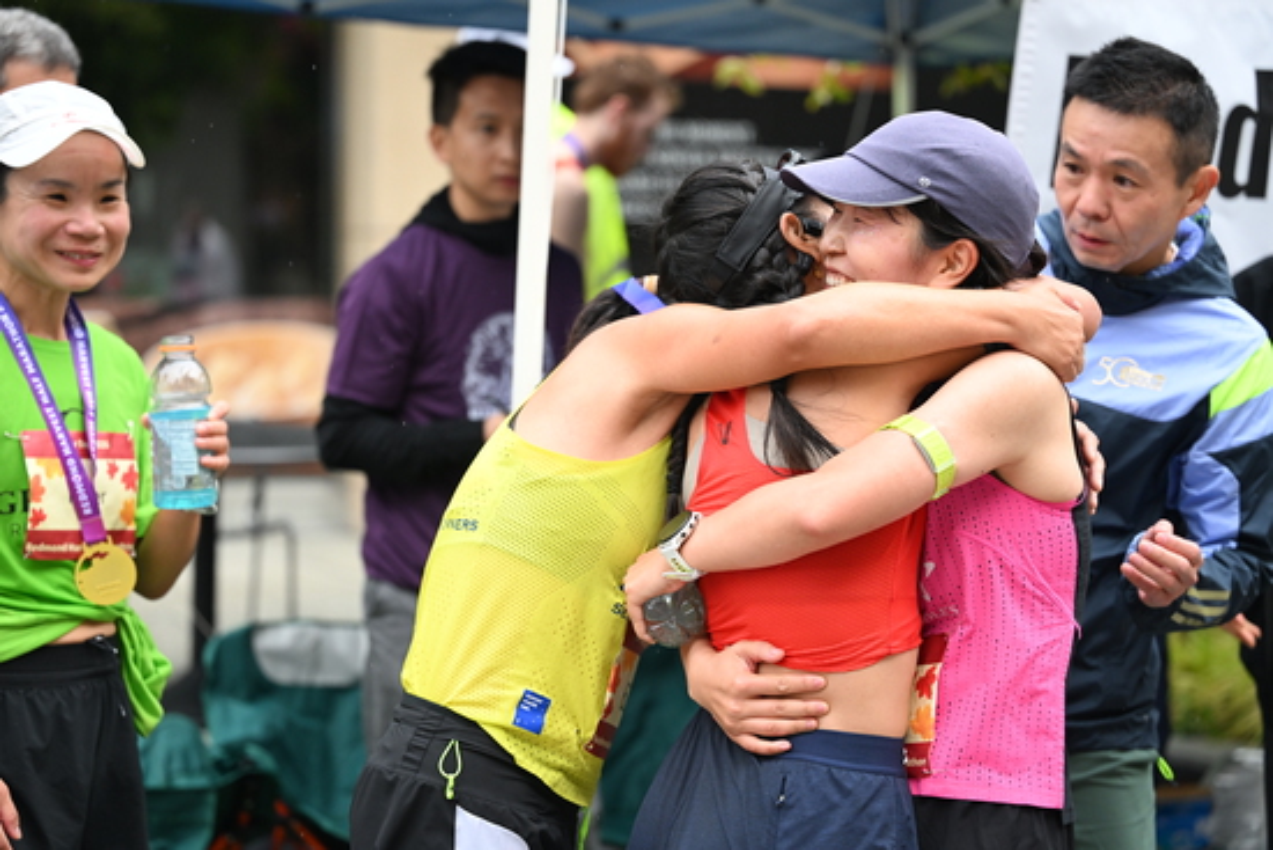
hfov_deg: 23.6
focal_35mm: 86
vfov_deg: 15.9
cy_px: 425
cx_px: 636
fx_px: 3042
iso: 1250
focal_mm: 86
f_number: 2.8
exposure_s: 1/1250
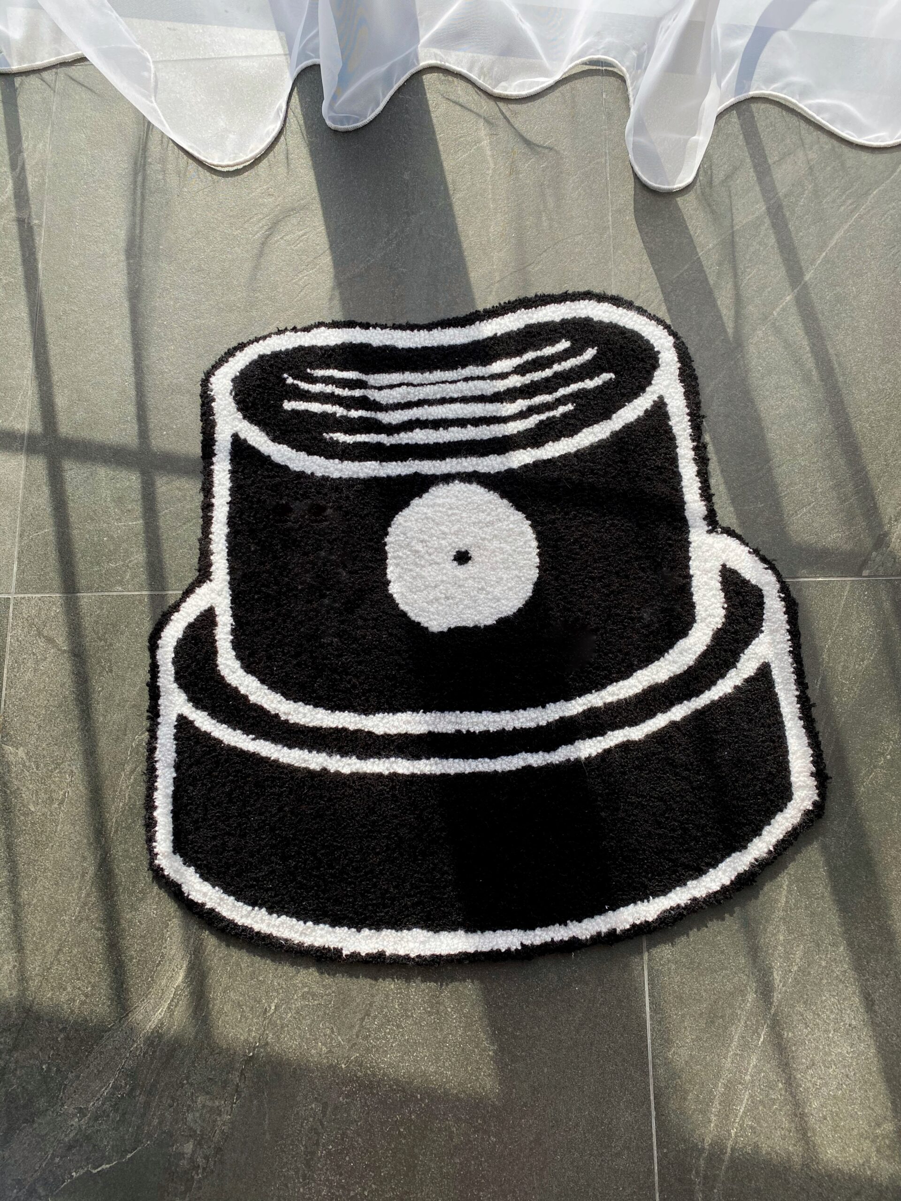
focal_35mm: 26
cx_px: 450
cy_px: 600
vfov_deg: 67.3
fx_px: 902
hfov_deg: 53.1
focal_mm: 4.25
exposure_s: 1/446
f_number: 1.8
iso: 32
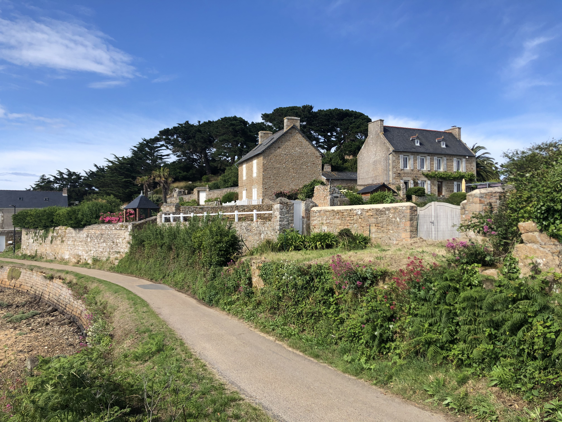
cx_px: 281
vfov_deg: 49.7
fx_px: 455
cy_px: 211
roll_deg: +0.7
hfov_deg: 63.4
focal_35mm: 28
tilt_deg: +1.0
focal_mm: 4
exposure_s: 1/1621
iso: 20
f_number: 1.8
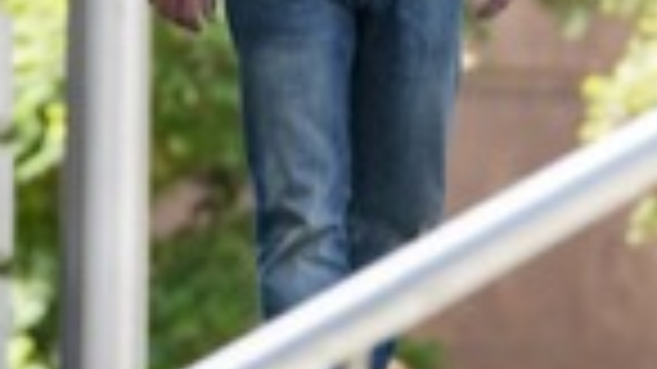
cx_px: 562
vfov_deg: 1.7
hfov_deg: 3.0
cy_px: -218
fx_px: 12451
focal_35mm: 715
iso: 640
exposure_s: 1/400
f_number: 5.6
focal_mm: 200
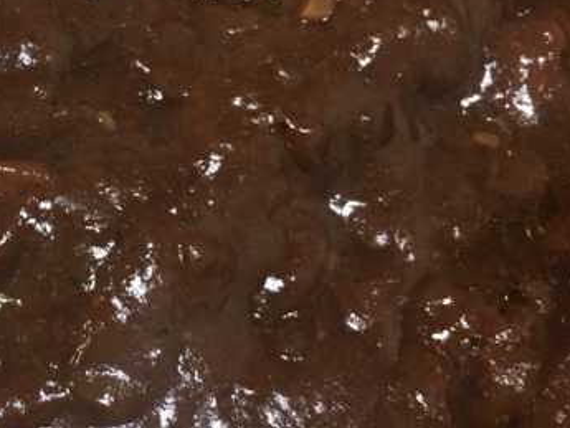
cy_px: 164
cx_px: -59
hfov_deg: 21.6
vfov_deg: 17.2
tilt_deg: -63.7
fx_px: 1417
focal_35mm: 86
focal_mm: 4.15
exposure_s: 1/30
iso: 160
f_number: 2.2
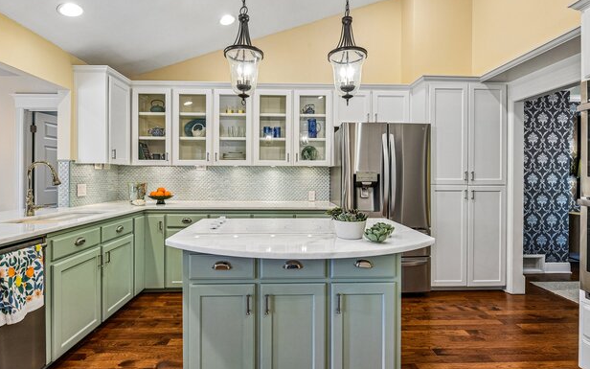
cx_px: 292
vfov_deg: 65.0
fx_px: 289
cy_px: 178
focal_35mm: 18
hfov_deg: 91.1
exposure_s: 1/15
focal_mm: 17
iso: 640
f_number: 8
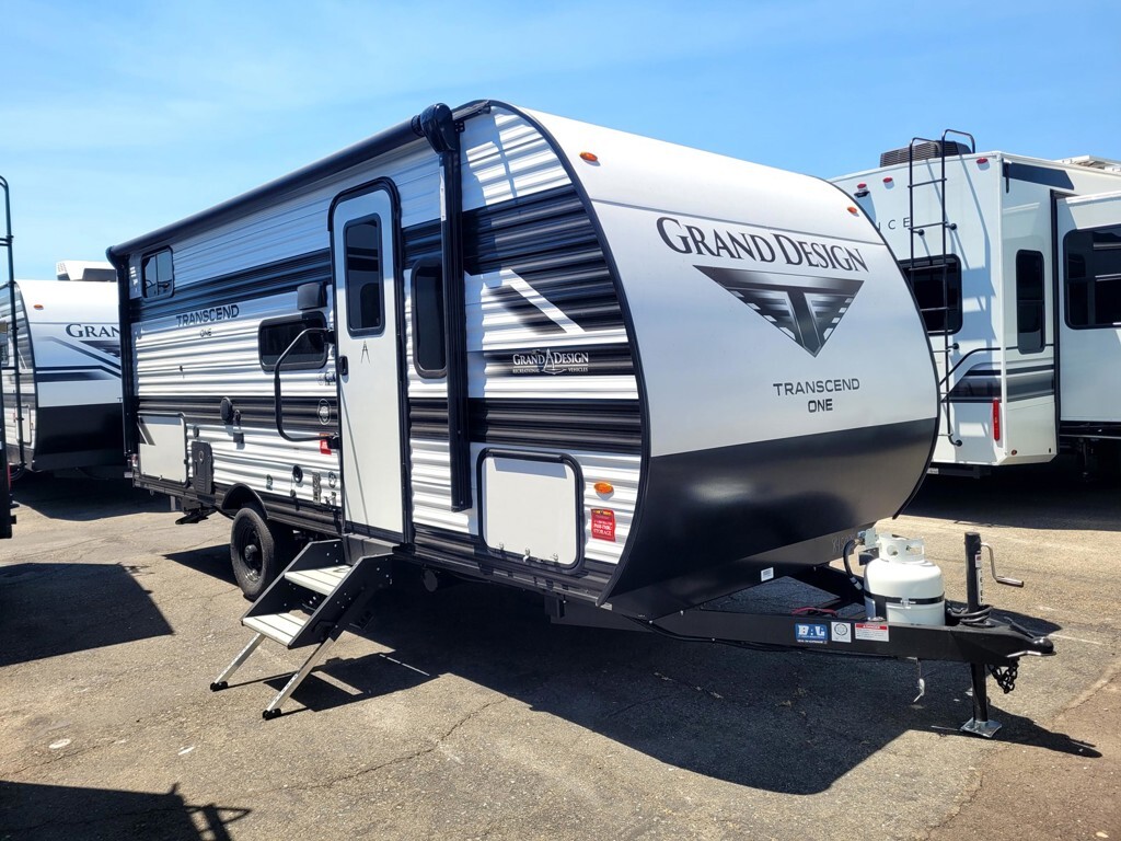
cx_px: 560
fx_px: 842
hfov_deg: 67.3
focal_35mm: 26
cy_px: 420
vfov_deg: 53.1
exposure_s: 1/1623
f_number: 1.8
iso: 40
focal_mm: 5.4
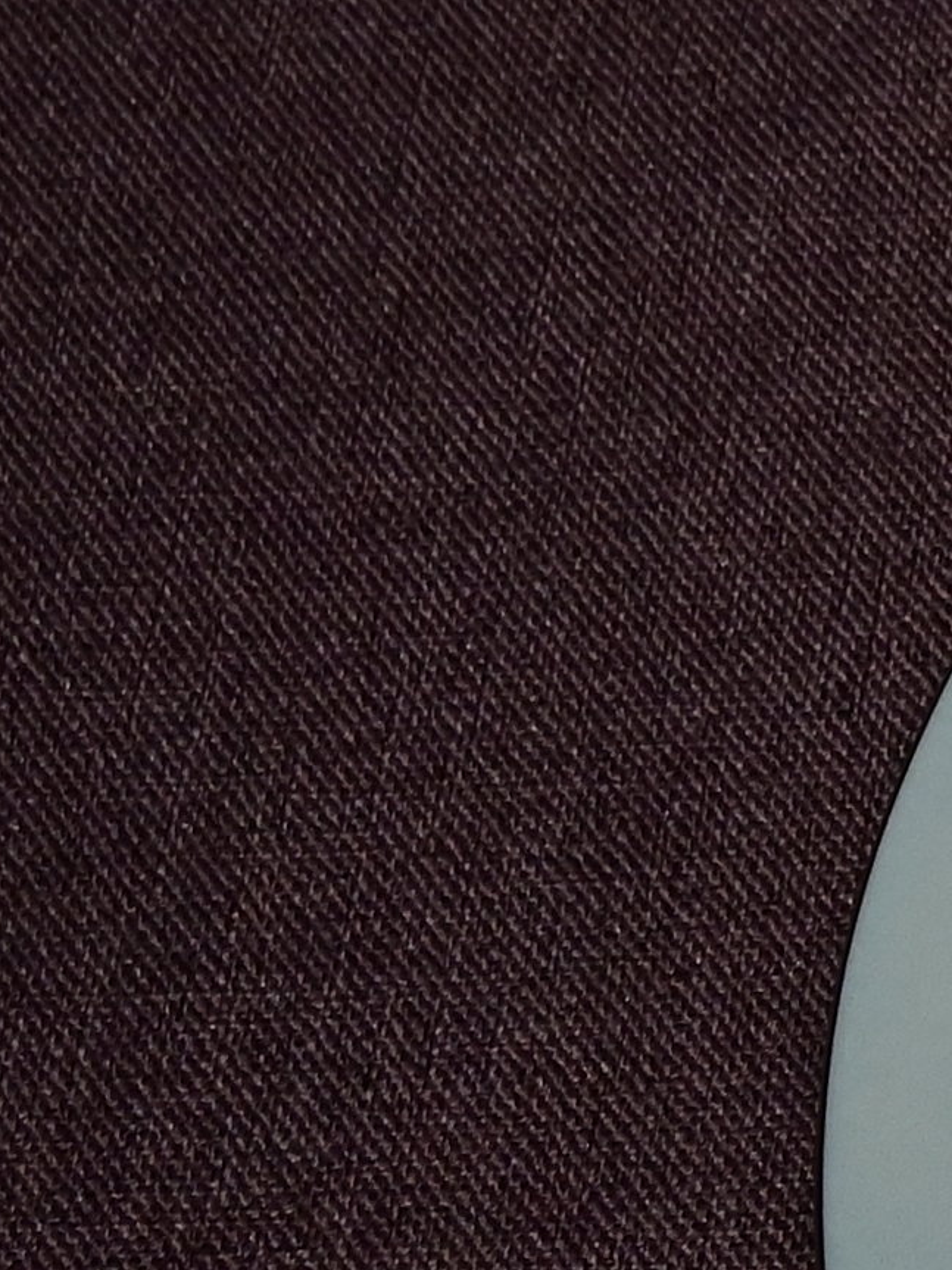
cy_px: 406
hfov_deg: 6.2
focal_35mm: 205
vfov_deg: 9.6
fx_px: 7532
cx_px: 3471
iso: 1600
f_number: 8
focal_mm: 30.5
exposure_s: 1/250
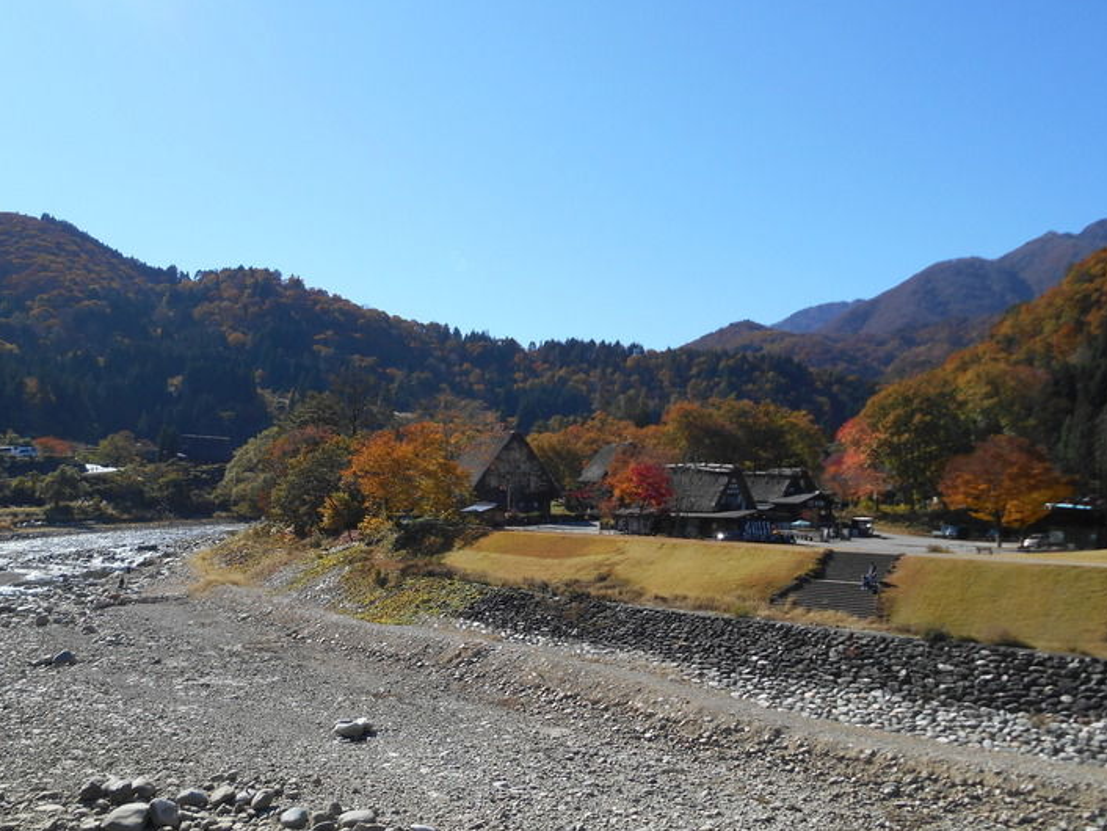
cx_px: 576
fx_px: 960
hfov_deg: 59.9
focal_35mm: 30
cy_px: 374
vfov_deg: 46.8
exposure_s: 1/800
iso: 80
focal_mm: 4.7
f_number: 3.4
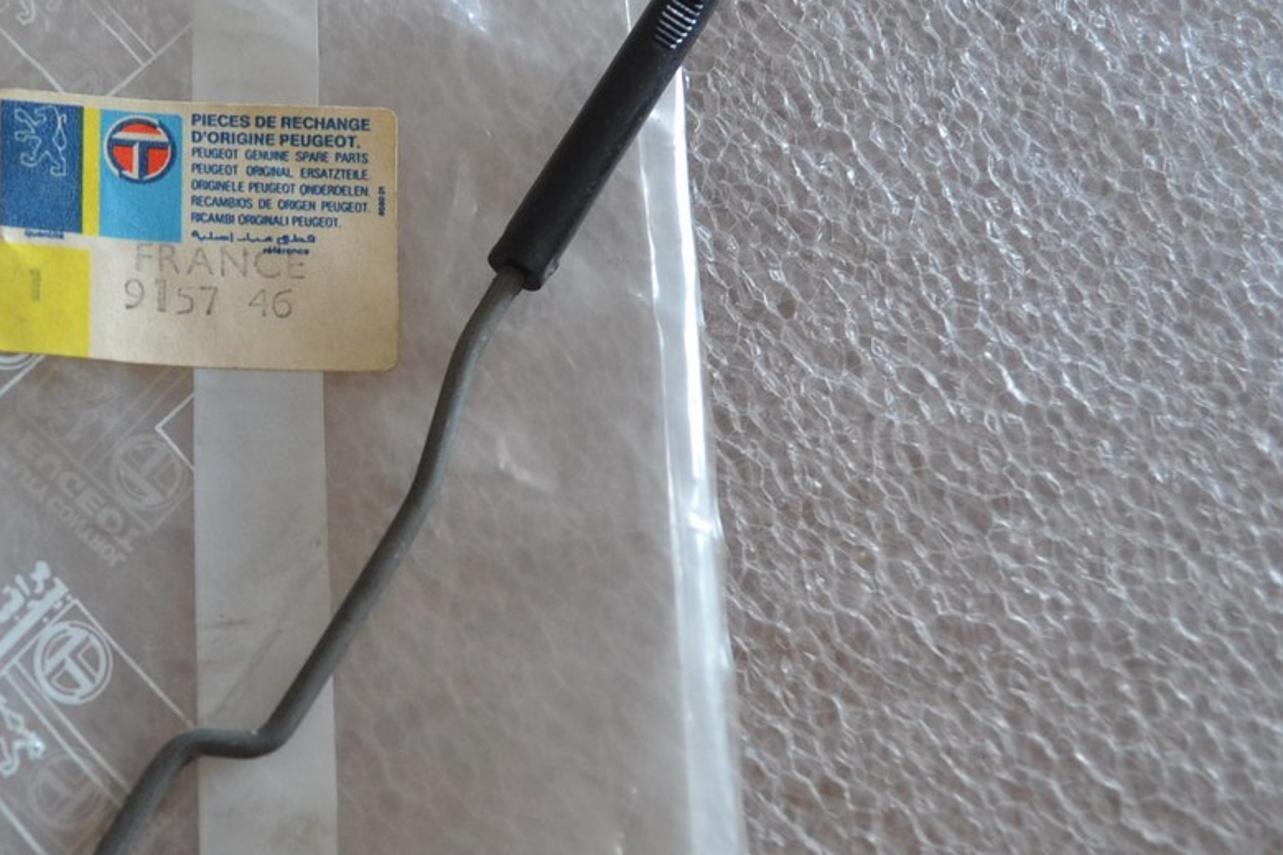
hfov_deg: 36.9
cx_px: 254
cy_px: 455
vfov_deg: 26.0
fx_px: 1853
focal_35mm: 52
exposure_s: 1/60
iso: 900
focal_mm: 20
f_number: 3.8
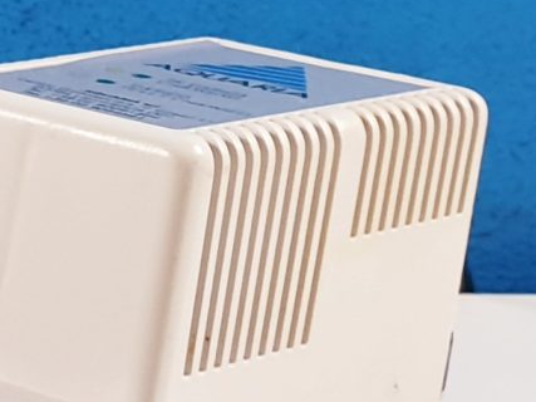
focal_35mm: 156
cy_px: 454
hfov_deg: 10.4
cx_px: -864
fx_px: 2415
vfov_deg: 9.4
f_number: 2.4
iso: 80
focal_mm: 4.3
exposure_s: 1/50
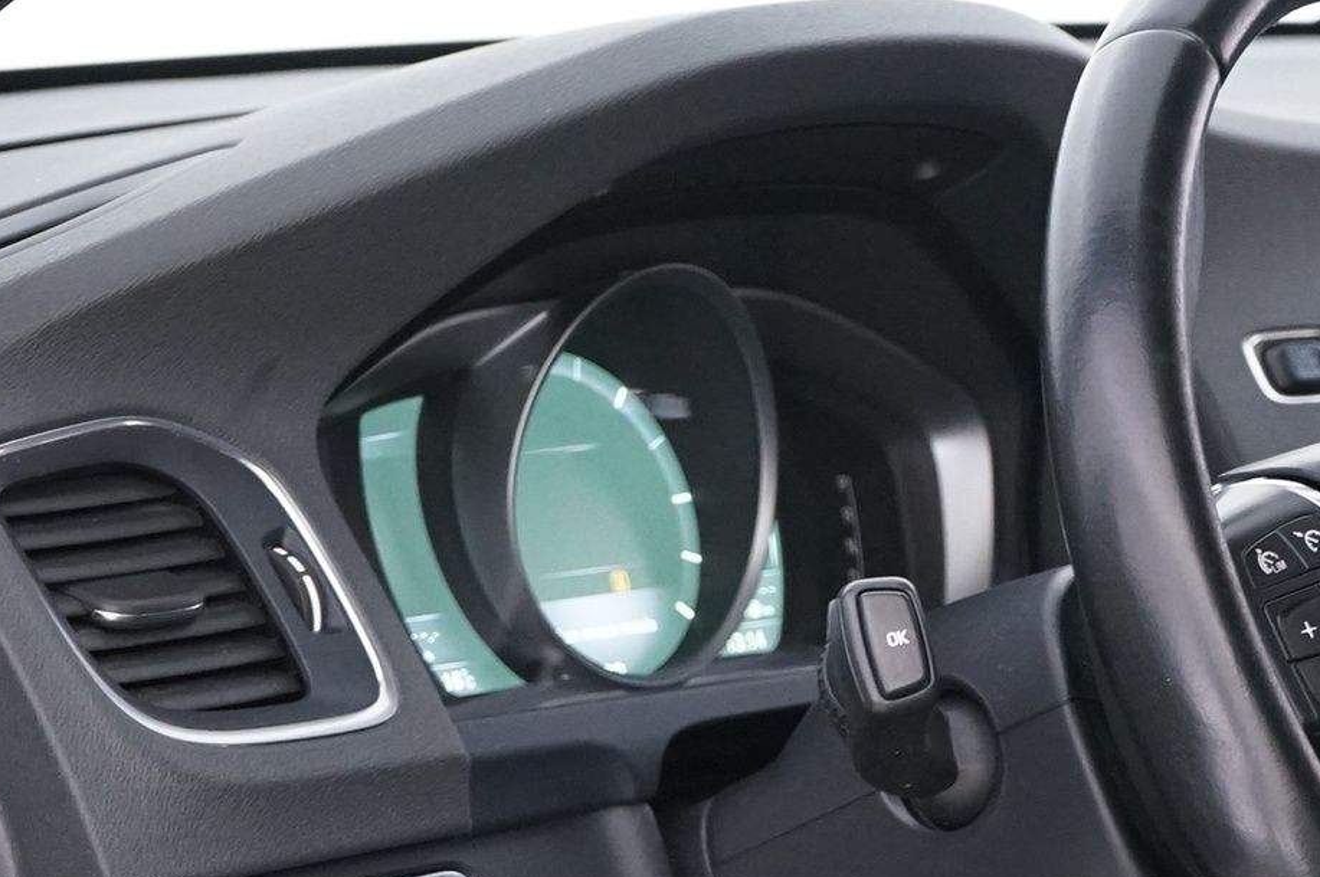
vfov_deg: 7.6
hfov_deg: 11.3
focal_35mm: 180
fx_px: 6592
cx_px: 1280
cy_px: 827
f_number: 6.3
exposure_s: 1/10
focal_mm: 66
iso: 3200
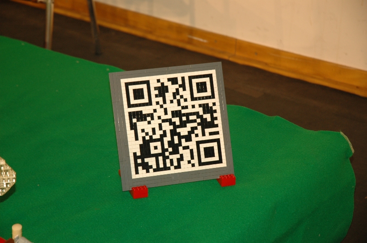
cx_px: 184
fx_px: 1069
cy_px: 122
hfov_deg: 19.5
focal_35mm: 105
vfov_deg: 13.0
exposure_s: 1/60
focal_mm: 70
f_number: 4.5
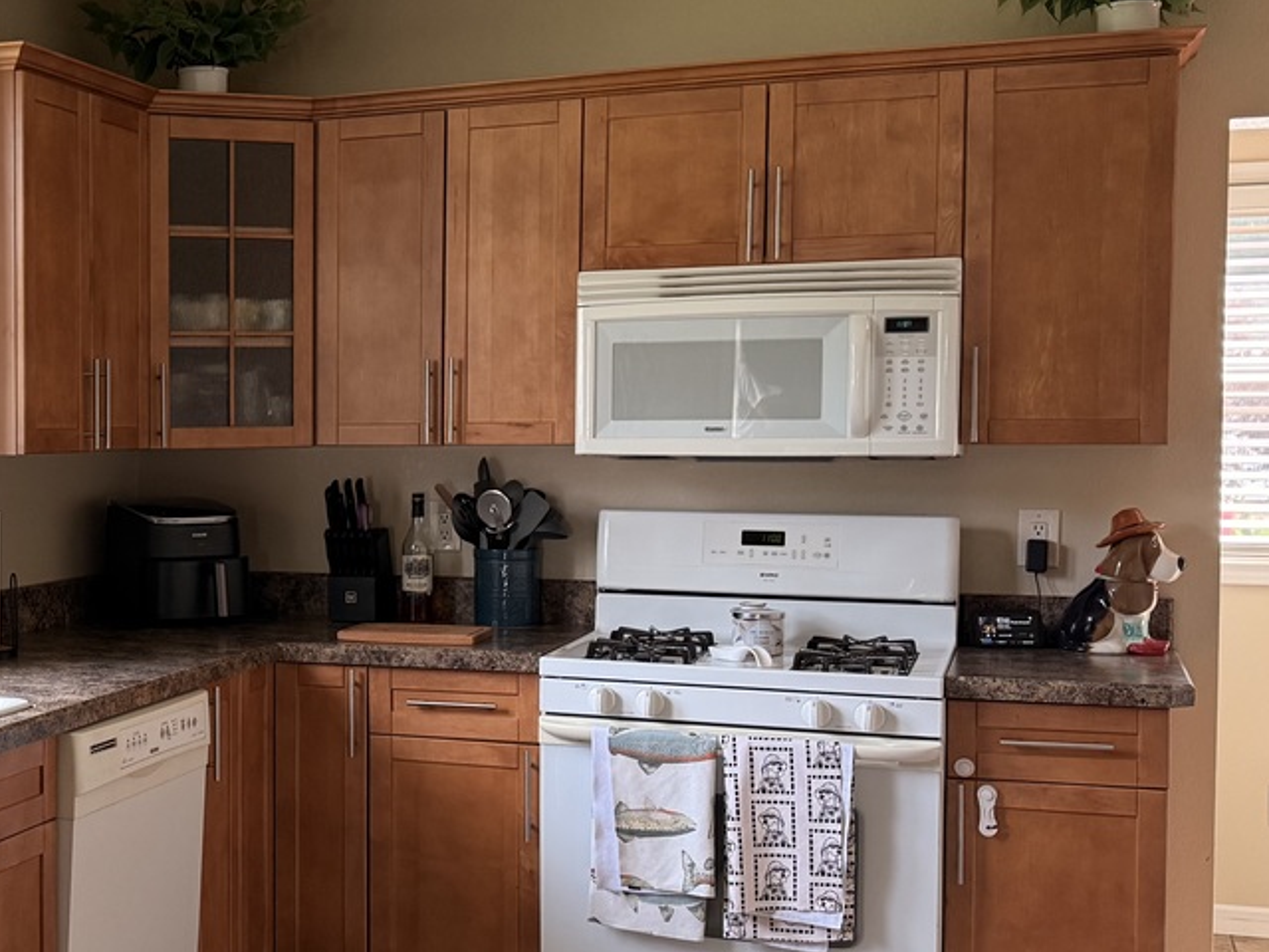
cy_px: 516
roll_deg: +0.4
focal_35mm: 54
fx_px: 1980
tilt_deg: -2.7
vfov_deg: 27.0
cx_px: 135
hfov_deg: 33.7
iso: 160
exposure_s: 1/121
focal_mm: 6.76
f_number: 1.78
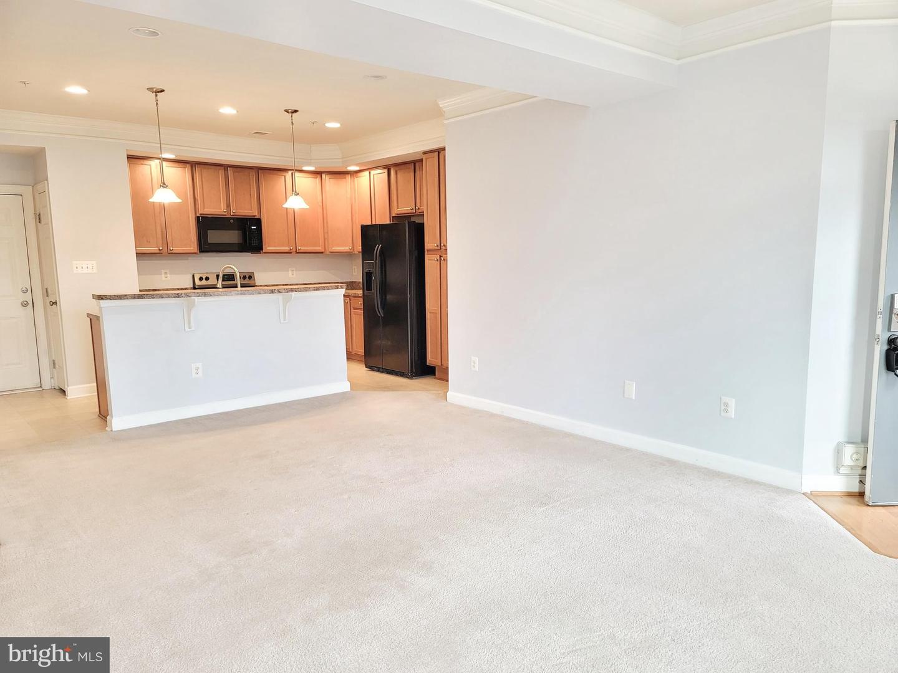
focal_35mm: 25
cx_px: 449
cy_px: 336
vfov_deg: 54.9
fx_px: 649
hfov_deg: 69.4
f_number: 1.8
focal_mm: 7
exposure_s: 1/60.2
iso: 200
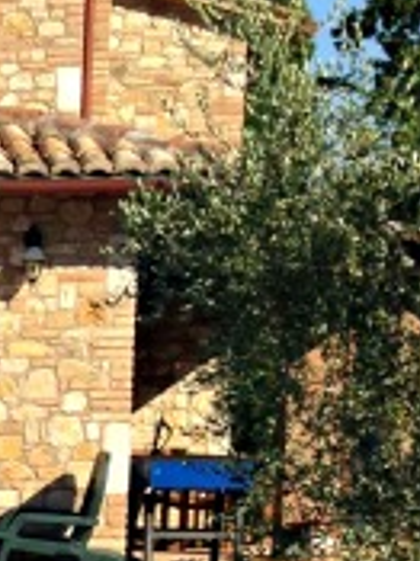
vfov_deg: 10.3
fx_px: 3061
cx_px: -693
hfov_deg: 7.2
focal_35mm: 189
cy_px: 724
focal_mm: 4.12
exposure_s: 1/1695
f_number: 2.4
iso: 50
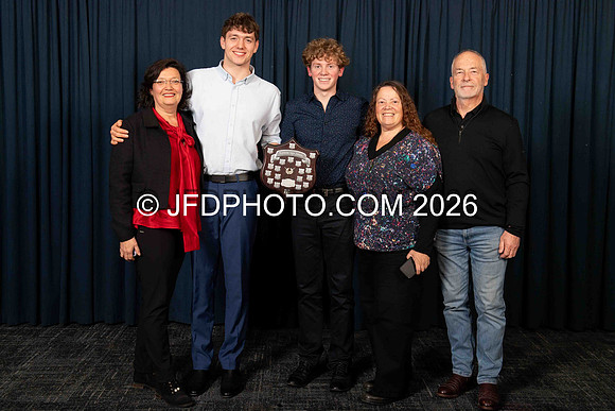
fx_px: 824
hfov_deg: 40.9
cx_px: 313
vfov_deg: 28.0
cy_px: 191
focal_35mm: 48
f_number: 5.6
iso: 125
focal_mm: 45
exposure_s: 1/250
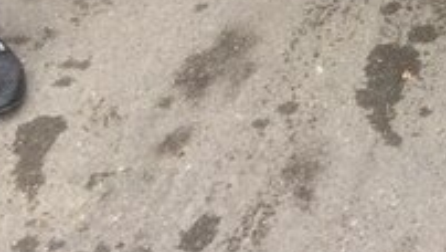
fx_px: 1219
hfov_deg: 18.1
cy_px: -264
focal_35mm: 103
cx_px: 695
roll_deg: -1.7
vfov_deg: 10.7
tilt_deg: -29.9
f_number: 2.2
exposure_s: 1/152
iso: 32
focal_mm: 4.15
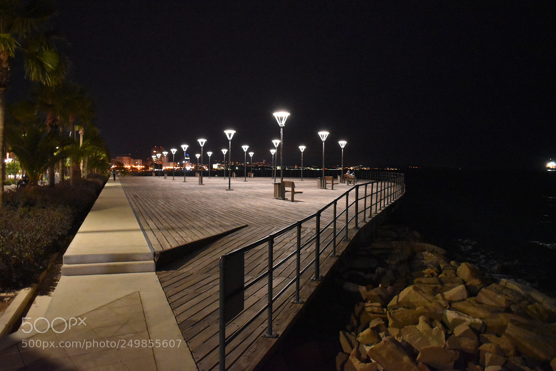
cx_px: 278
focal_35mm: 33
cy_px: 186
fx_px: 510
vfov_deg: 40.0
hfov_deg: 57.2
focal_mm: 22
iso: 6400
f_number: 3.8
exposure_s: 1/10
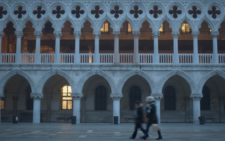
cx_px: 122
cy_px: 83
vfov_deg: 25.0
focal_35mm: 52
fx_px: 316
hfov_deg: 39.1
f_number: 4.2
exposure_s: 1/13
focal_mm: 29
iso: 1600
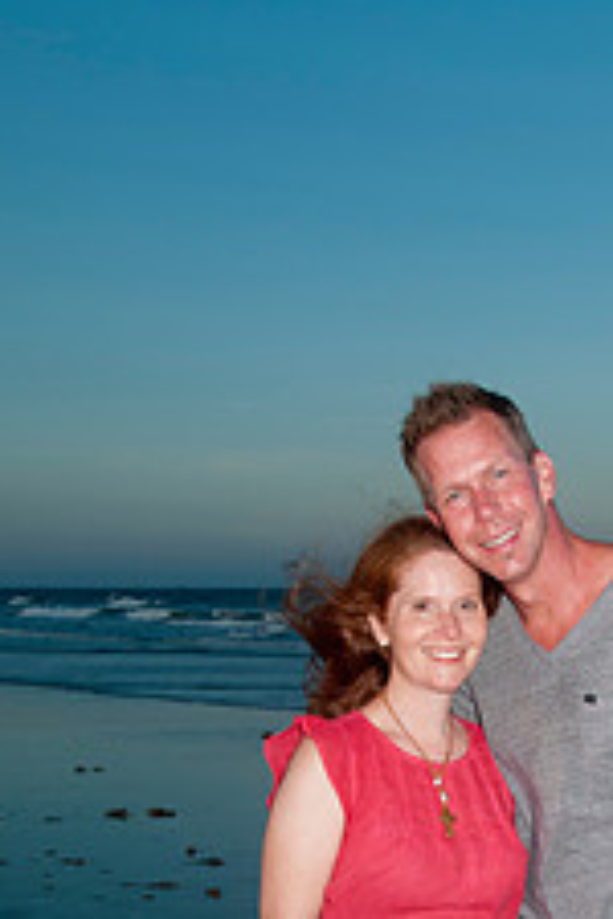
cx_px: 574
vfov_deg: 22.5
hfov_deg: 15.5
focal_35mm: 87
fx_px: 2222
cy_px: 907
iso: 100
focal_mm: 29
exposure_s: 1/125
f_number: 8
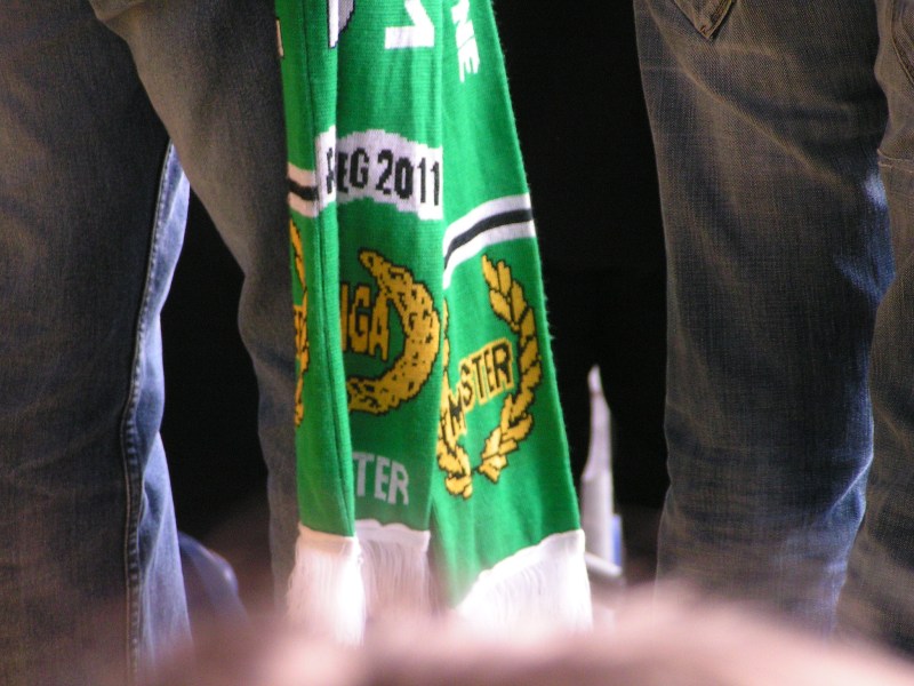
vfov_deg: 6.9
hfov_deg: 9.2
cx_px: 457
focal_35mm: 216
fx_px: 5703
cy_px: 343
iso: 200
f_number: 3.5
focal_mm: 33
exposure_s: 1/100
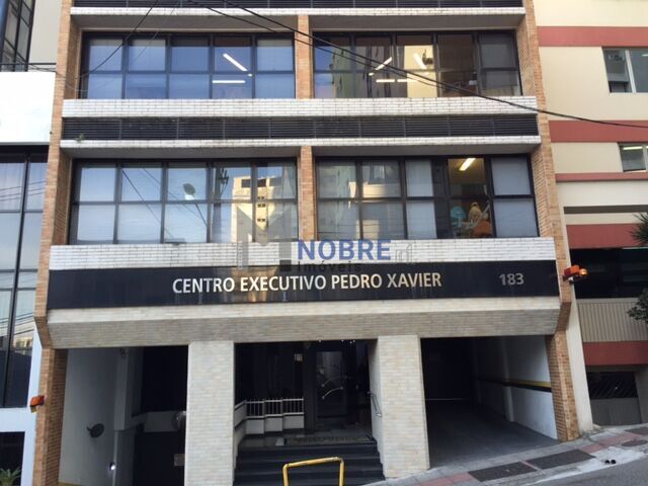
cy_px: 243
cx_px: 324
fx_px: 543
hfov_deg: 61.7
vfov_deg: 48.2
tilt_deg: +13.8
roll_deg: +0.7
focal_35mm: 29
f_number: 2.2
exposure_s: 1/120
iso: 32
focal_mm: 4.15
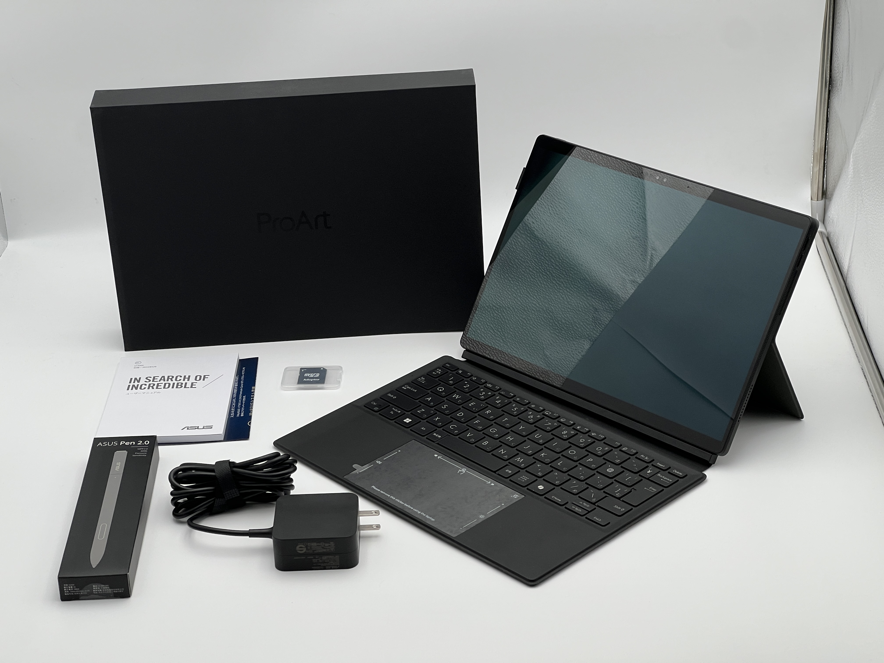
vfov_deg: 19.1
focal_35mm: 77
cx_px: 442
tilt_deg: -26.3
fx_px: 1966
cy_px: 332
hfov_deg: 25.3
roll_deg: +2.4
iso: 40
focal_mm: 9
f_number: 2.8
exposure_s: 1/99
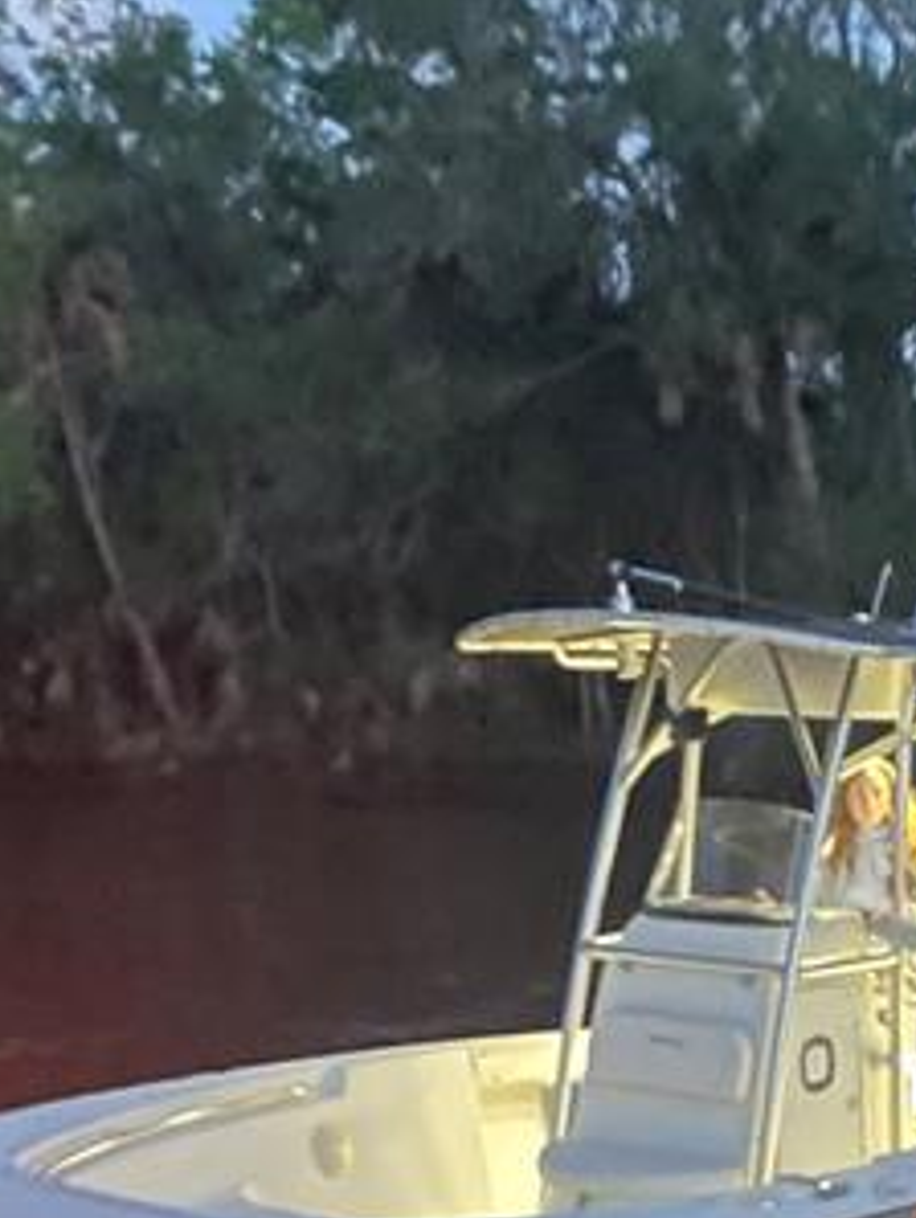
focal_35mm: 67
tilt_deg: -15.3
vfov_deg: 26.9
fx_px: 2361
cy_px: 1300
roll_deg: +2.7
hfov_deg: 21.7
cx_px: 716
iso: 1000
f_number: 1.6
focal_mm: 4.2
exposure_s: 1/8
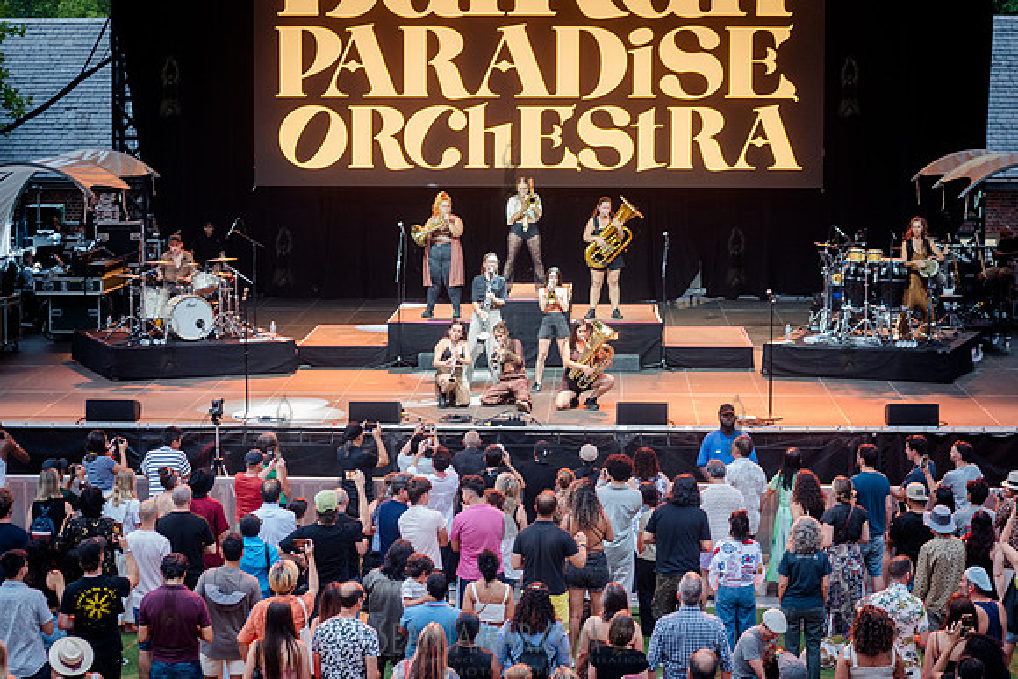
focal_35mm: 88
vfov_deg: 15.6
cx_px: 509
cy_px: 340
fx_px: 2482
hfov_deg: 23.2
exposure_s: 1/250
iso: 2000
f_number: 4
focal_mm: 86
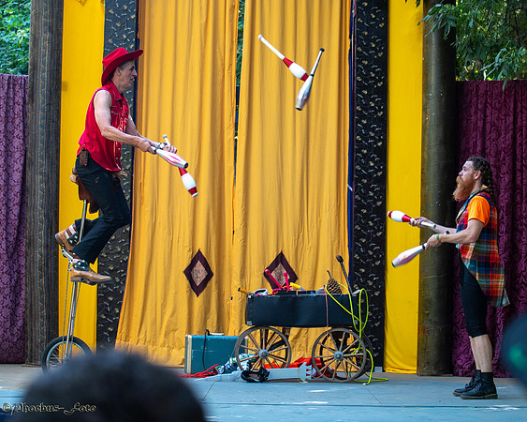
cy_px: 193
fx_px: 1401
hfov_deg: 21.3
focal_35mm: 90
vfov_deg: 17.1
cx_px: 272
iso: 1000
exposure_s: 1/200
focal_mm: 70
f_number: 4
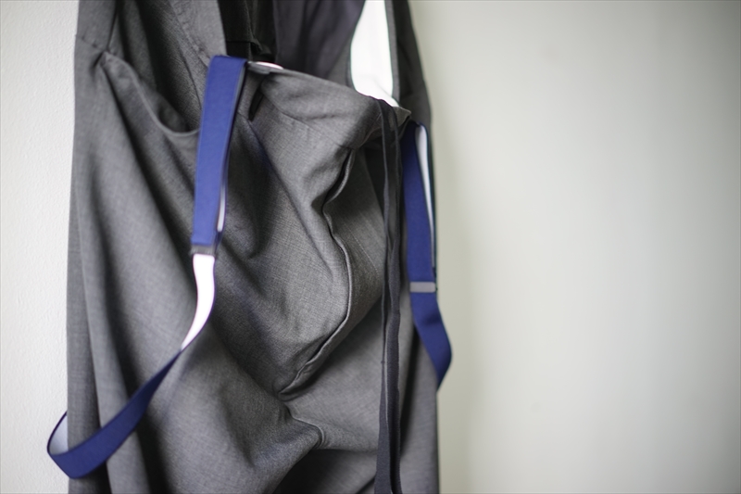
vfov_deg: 24.6
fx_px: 1132
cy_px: 247
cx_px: 370
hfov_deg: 36.3
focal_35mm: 55
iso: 100
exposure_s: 1/60
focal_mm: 55
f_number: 1.8
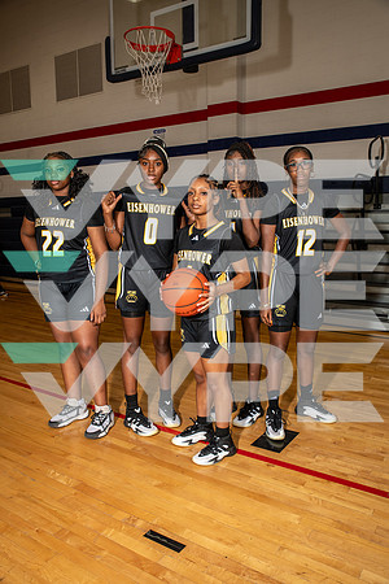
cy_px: 292
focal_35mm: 30
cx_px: 194
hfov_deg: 43.6
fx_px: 486
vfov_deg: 61.9
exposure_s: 1/250
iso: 320
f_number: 6.3
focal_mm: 30
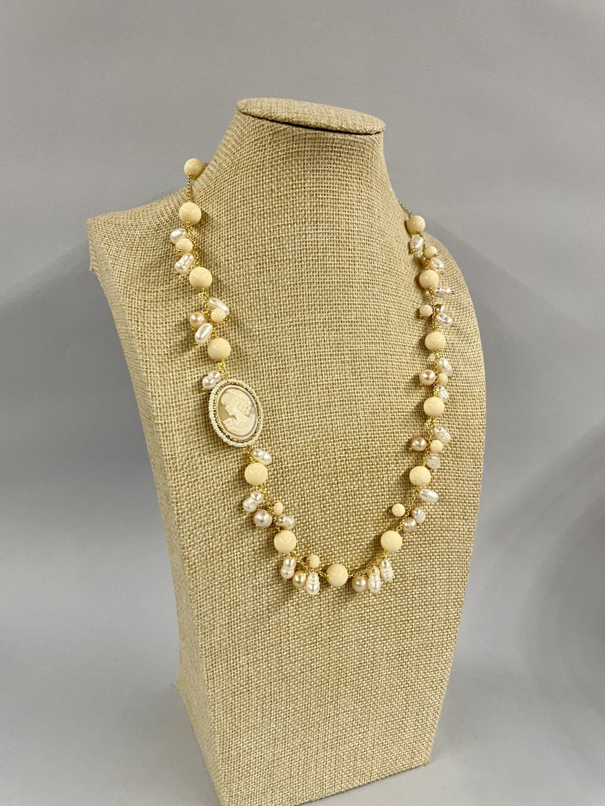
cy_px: 403
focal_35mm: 26
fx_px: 606
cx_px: 302
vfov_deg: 67.3
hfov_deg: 53.1
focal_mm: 4.2
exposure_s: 1/50
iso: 80
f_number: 1.6
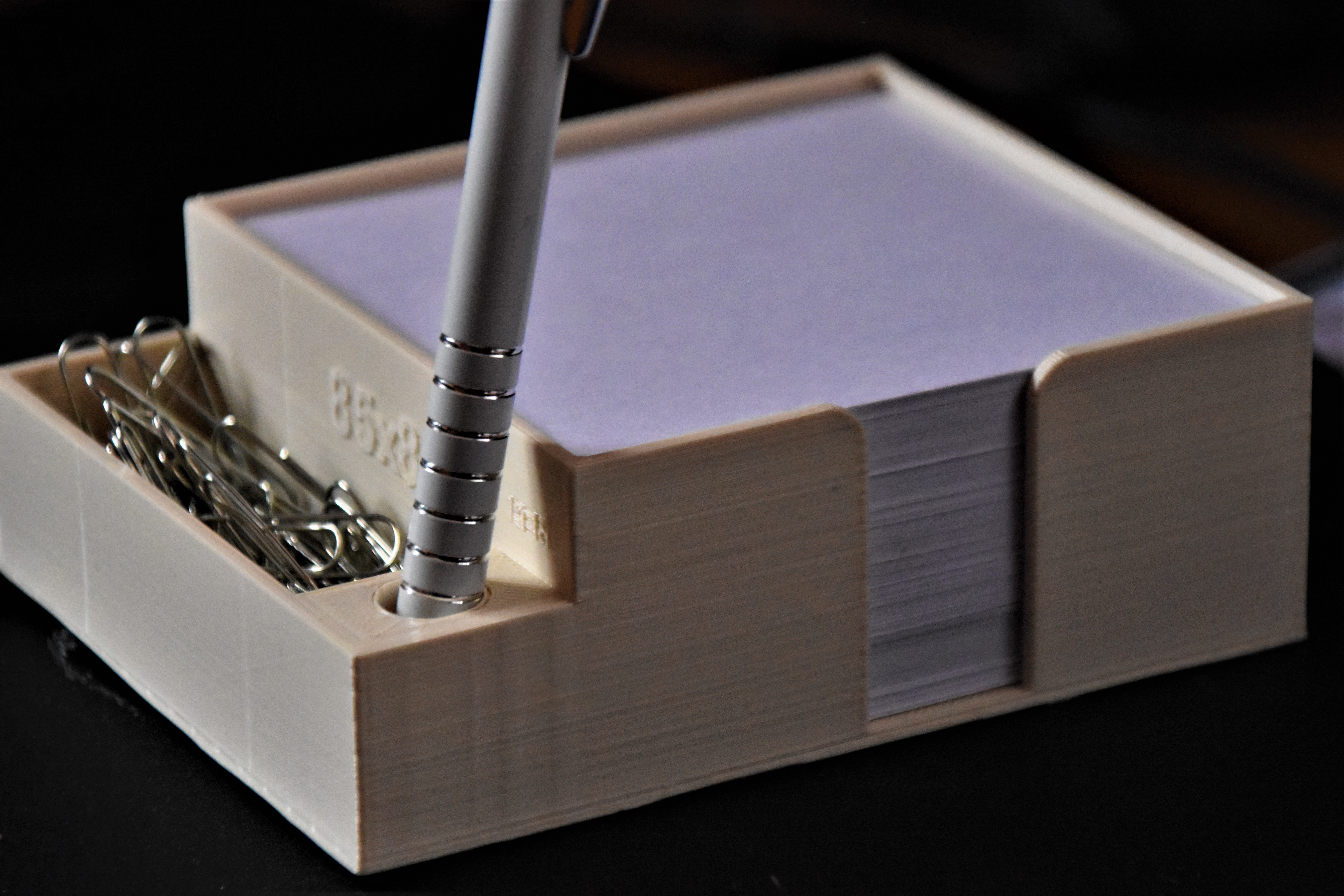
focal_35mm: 218
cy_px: 448
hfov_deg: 9.5
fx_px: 8119
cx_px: 672
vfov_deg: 6.3
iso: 6400
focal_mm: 145
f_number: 6
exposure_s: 1/250
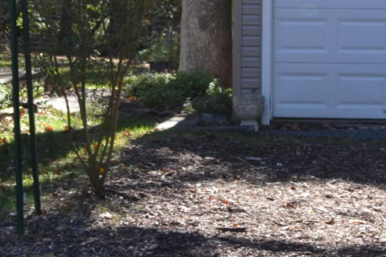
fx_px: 1372
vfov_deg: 10.0
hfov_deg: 15.8
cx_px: 335
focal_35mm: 128
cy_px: -236
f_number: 5.6
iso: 110
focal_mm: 22
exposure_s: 1/125
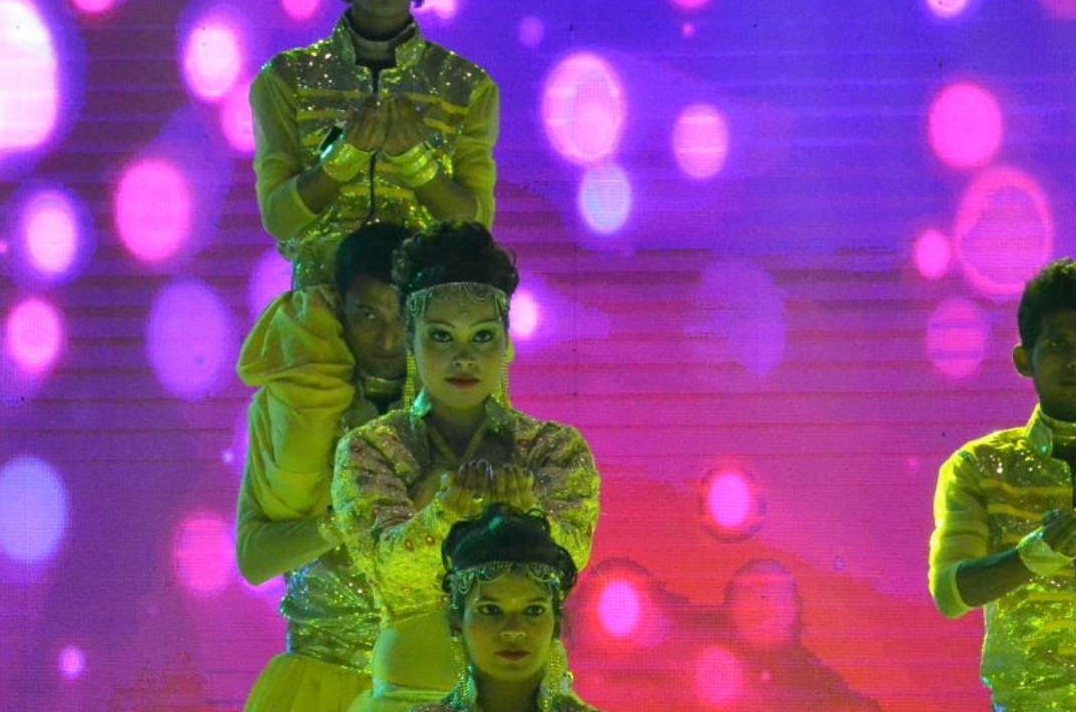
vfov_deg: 5.4
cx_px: 350
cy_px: 534
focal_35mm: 253
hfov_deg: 8.2
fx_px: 7545
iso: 5000
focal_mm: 80
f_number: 5.6
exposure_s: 1/125
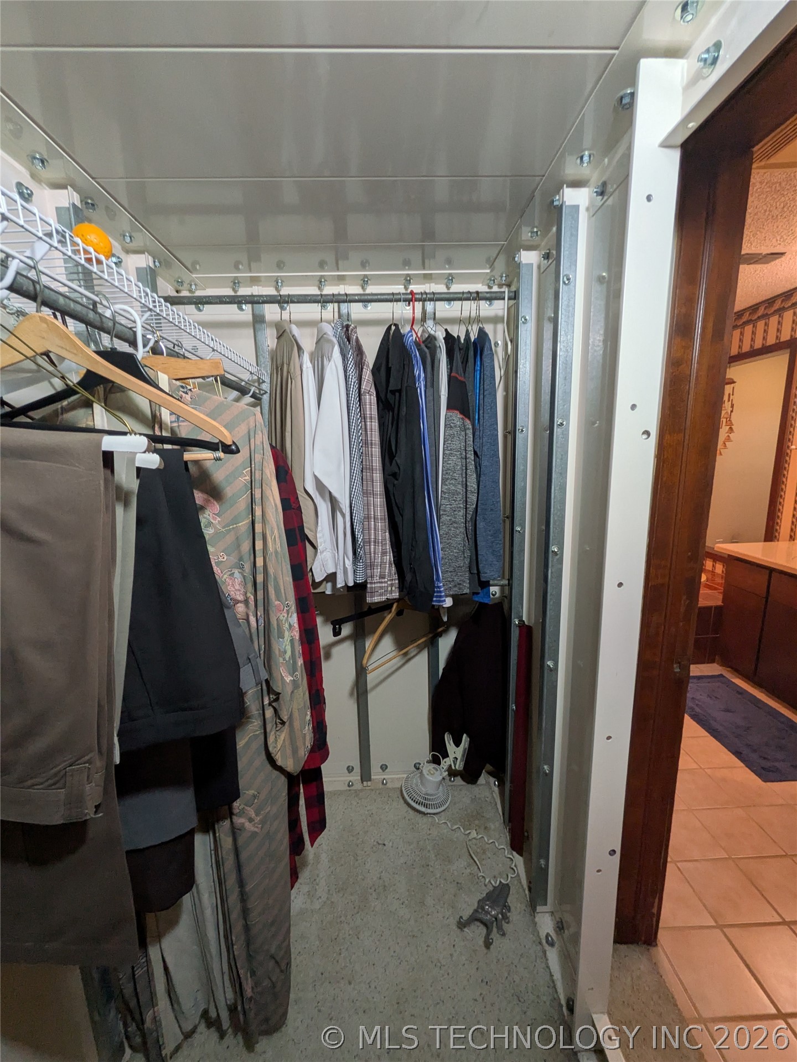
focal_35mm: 14
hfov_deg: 85.7
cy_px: 531
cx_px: 398
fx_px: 430
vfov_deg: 102.1
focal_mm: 1.83
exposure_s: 1/60
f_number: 2.2
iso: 281
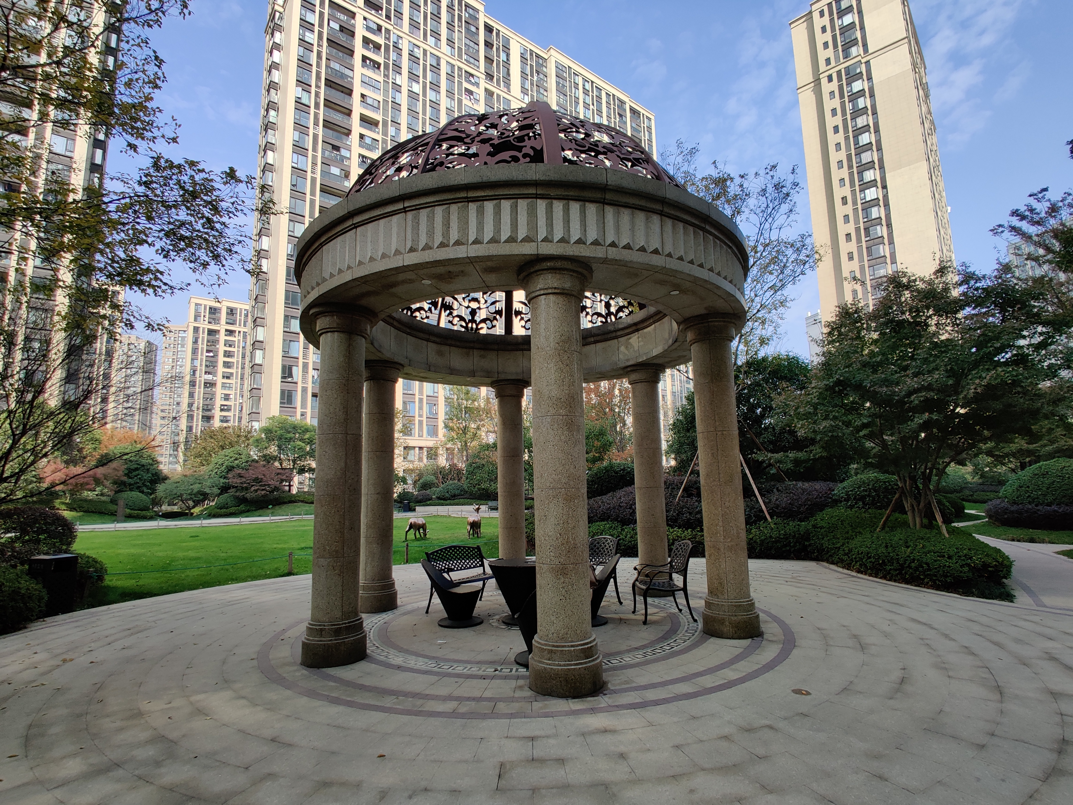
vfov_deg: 89.9
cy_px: 402
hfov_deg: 106.2
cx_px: 536
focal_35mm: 13
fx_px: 403
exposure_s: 1/841
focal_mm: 2.25
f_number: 2.2
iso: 125
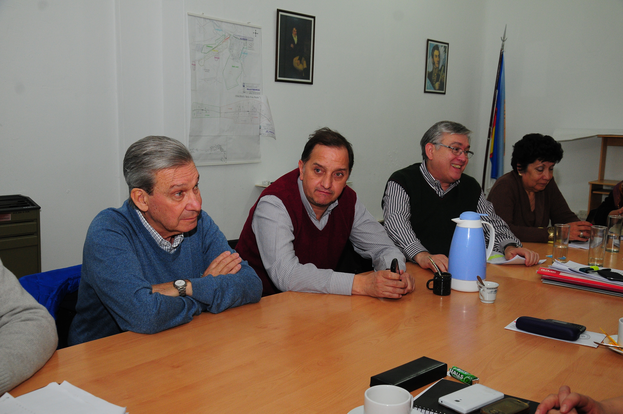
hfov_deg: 51.3
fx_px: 648
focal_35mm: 38
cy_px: 207
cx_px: 312
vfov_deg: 35.4
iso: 640
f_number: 5.6
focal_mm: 25
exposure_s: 1/60
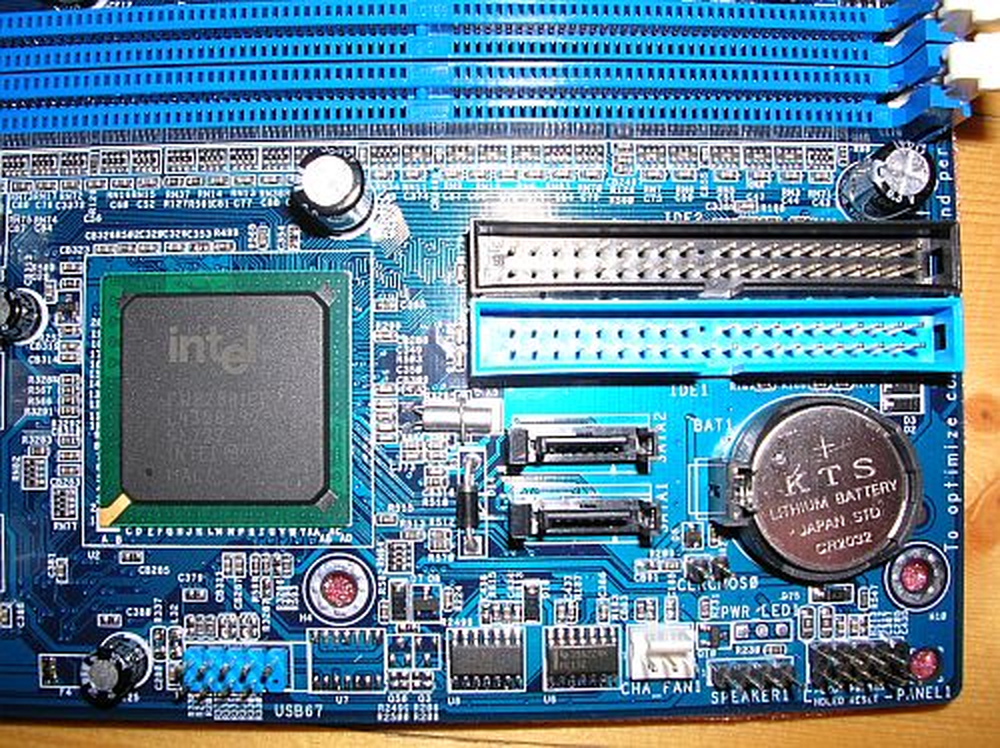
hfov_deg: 52.7
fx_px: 1010
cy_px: 374
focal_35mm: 35
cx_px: 500
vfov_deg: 40.6
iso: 50
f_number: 5.6
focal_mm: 5.8
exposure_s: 1/60.1
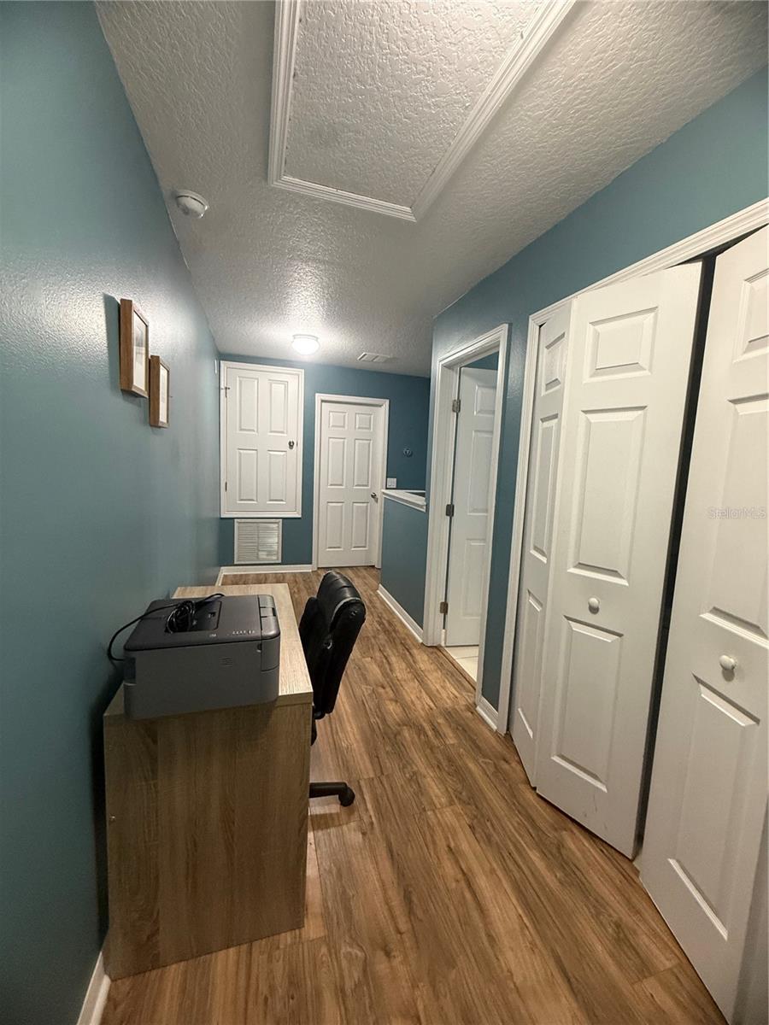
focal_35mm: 14
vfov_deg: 102.1
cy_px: 512
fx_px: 415
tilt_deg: -6.5
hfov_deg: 85.7
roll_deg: -2.9
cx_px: 384
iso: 500
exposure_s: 1/60
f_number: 2.2
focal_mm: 2.22
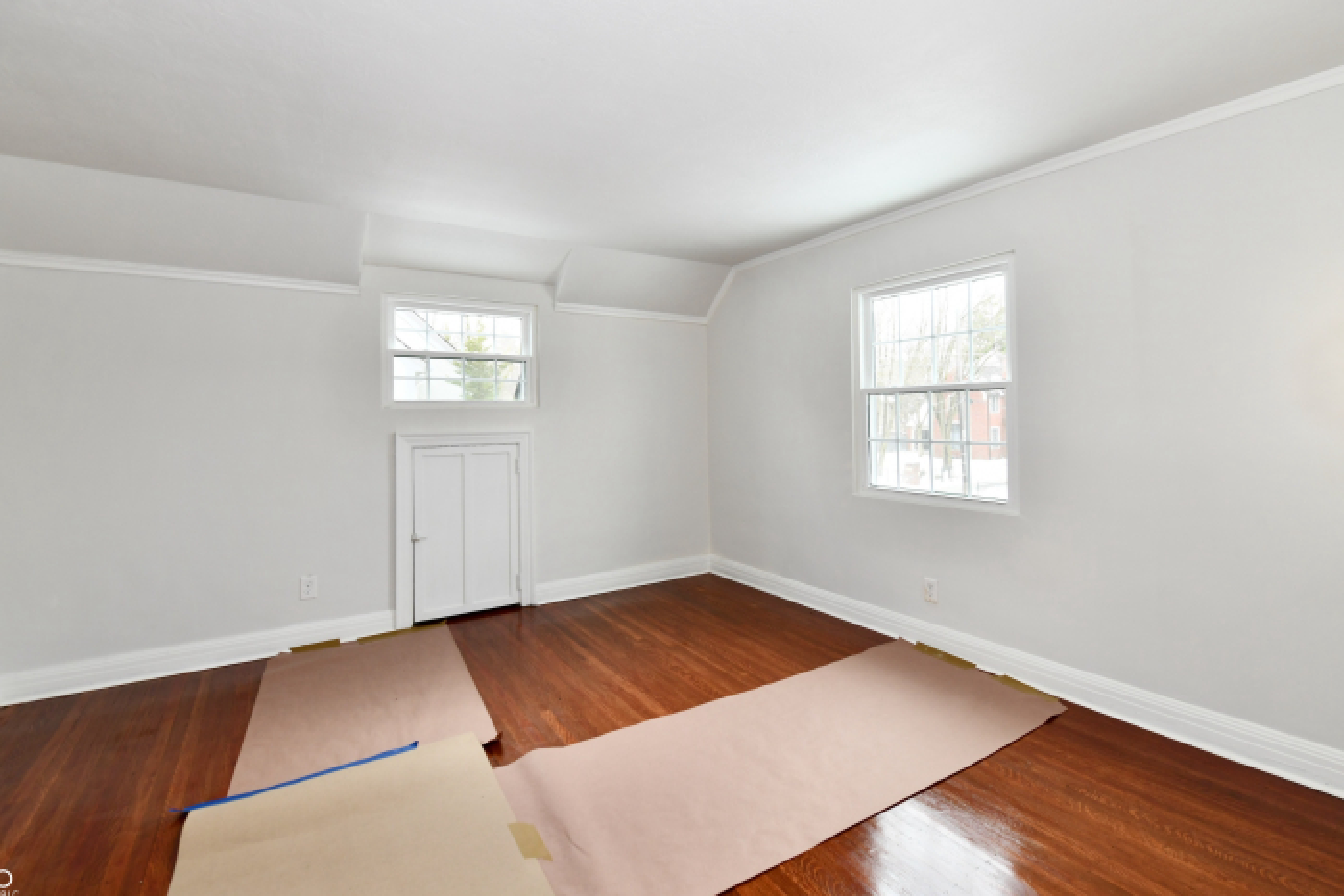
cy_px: 432
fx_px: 560
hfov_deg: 100.4
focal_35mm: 15
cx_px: 670
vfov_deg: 77.3
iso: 640
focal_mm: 14
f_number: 6.3
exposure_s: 1/100
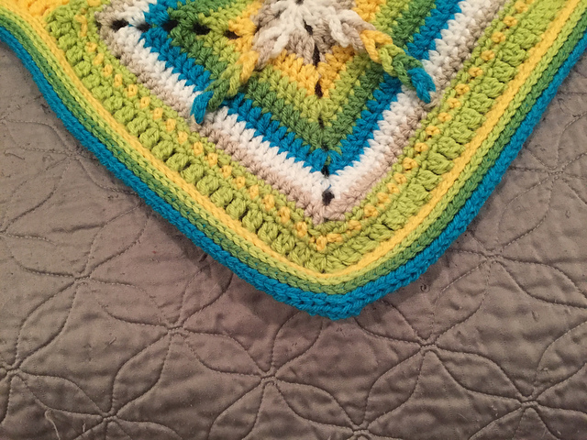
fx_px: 492
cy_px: 220
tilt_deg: -68.1
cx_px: 294
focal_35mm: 29
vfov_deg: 48.2
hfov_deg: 61.7
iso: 200
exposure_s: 1/30
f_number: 2.2
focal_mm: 4.15
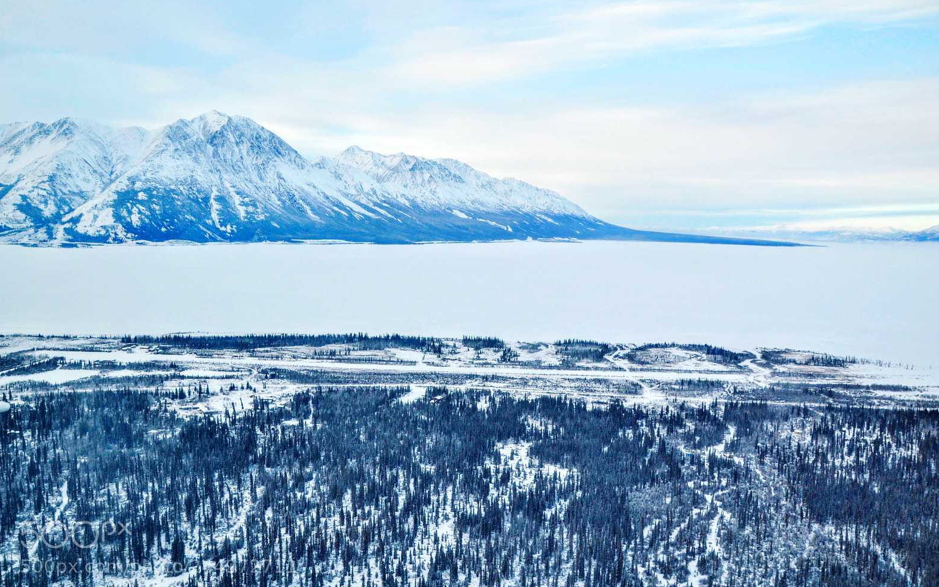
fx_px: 717
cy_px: 296
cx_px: 461
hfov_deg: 66.5
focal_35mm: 28
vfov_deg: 44.5
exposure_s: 1/125
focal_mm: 18
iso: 200
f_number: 5.6
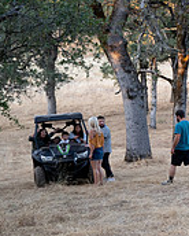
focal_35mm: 95
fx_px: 663
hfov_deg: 13.9
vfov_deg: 20.1
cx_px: 368
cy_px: 115
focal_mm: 30
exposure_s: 1/100
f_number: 4.5
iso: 640
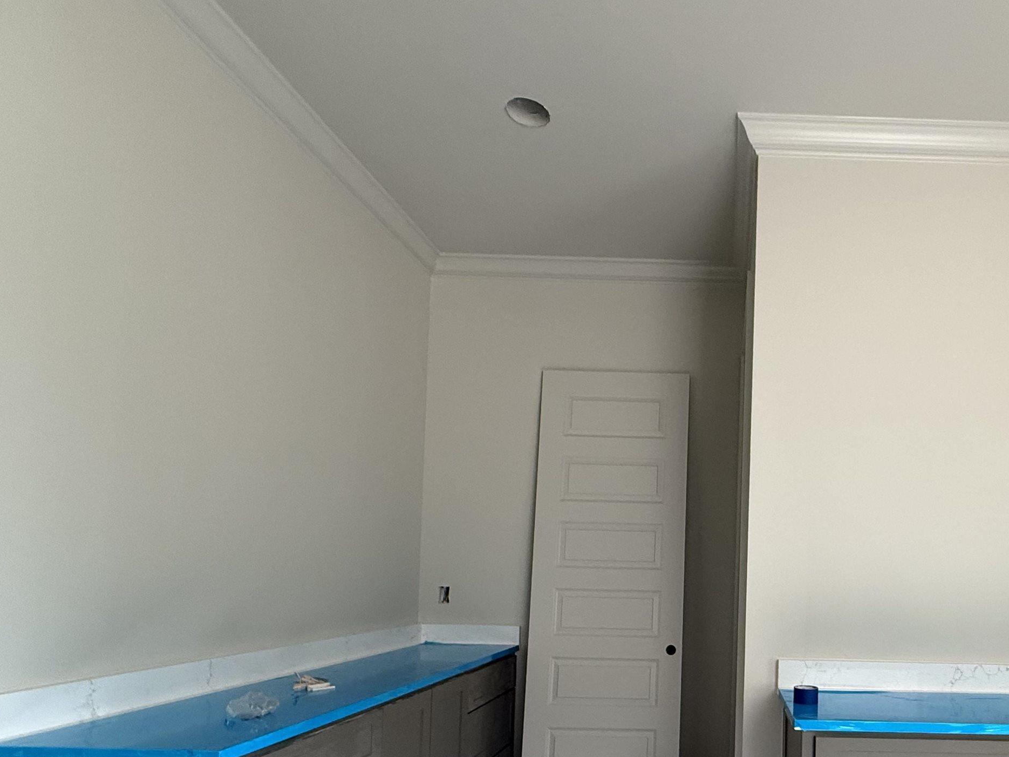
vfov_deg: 56.2
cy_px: 561
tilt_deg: +1.3
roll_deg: -1.7
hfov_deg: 69.8
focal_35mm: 23
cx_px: 737
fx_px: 670
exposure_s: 1/60
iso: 320
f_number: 2.2
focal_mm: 2.22
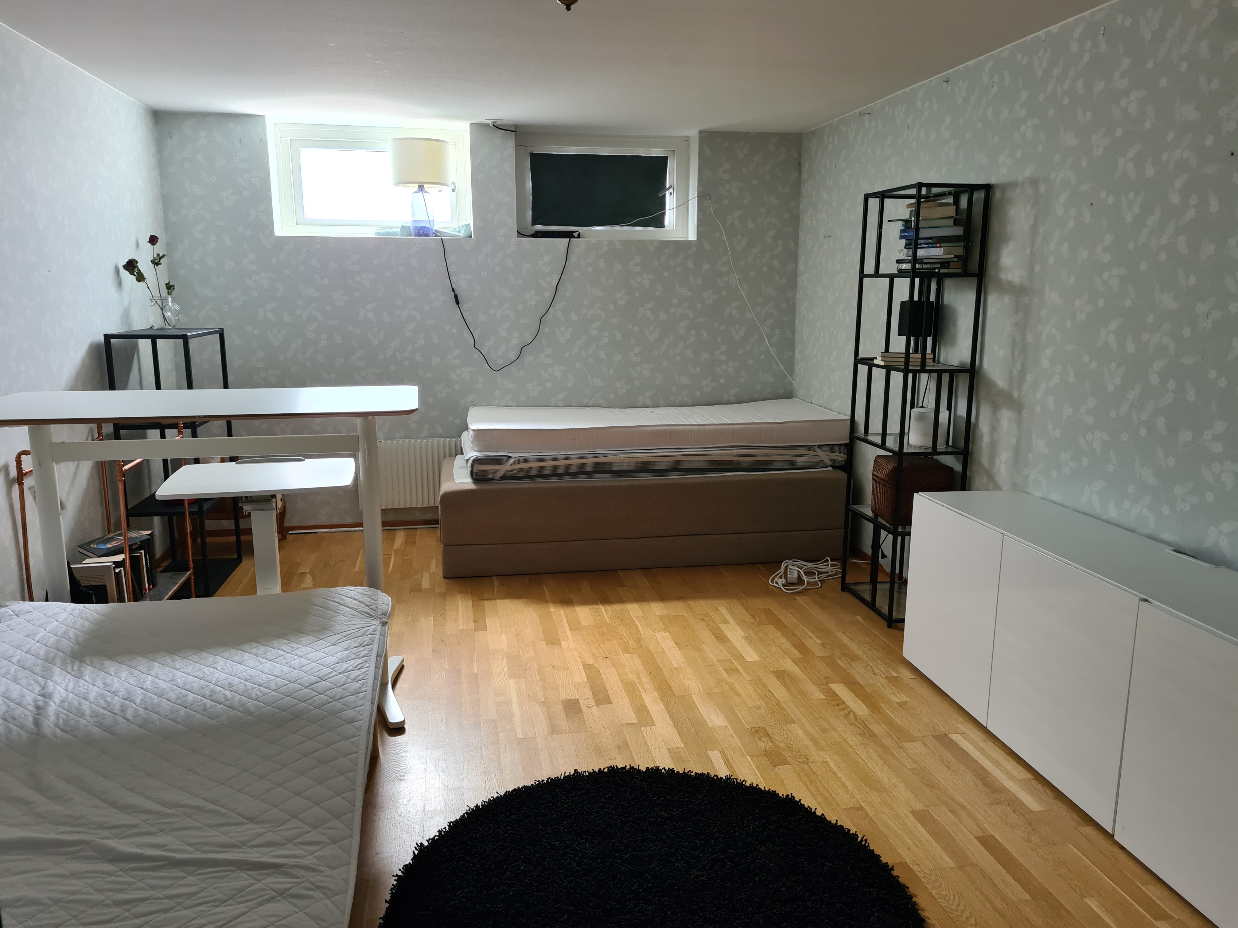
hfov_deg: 67.3
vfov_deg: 53.1
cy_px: 464
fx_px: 930
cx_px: 619
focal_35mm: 26
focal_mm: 5.4
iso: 250
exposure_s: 1/50
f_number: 1.8
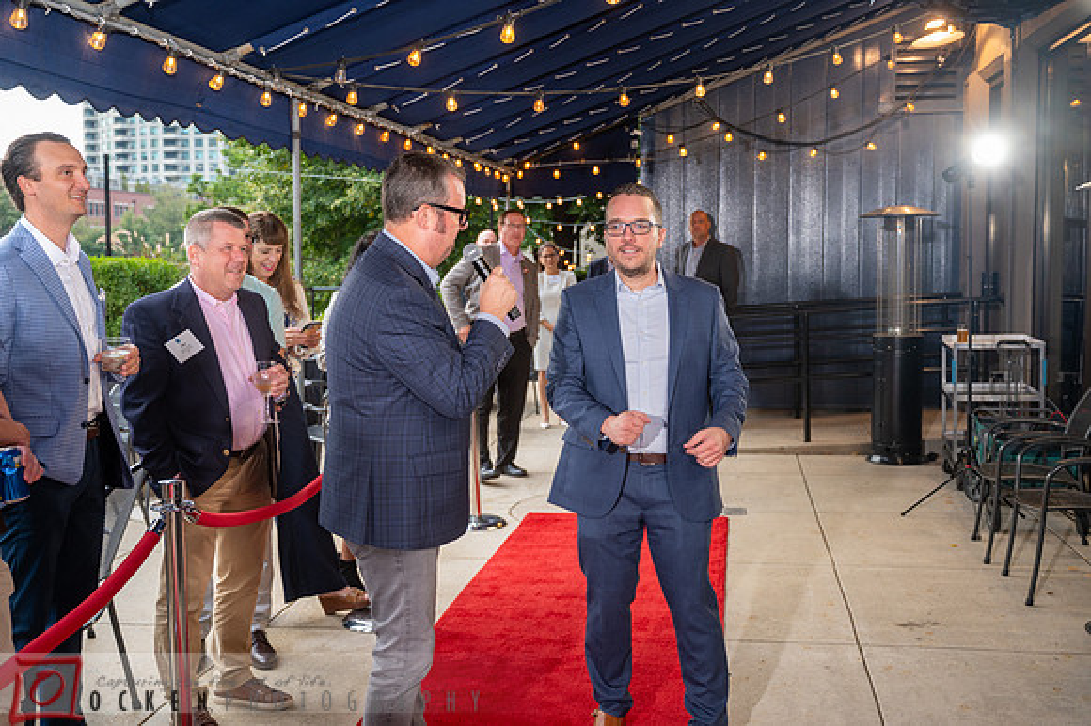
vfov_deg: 35.0
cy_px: 363
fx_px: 1151
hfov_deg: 50.7
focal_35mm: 38
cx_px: 546
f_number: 4
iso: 800
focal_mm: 38
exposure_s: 1/125
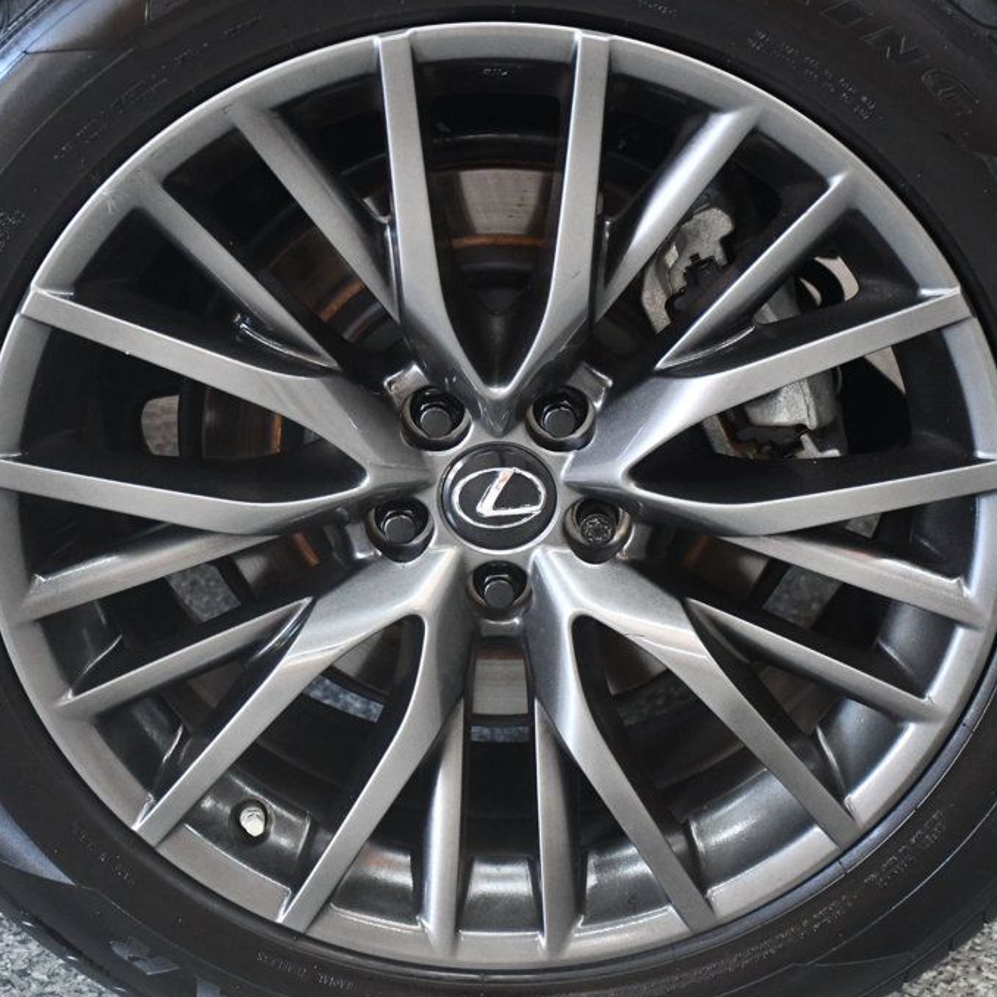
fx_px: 2802
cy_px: 497
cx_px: 512
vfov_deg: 20.2
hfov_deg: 20.2
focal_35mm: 86
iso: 3200
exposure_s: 1/80
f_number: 4.5
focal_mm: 45
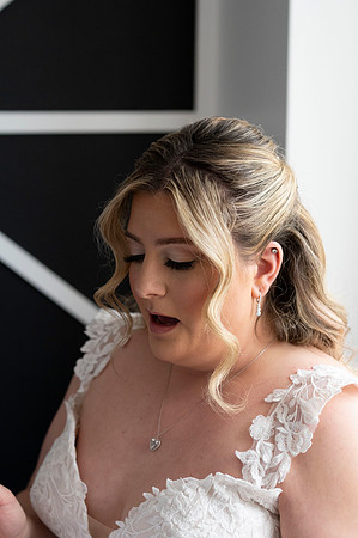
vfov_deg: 23.9
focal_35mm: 85
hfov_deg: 16.0
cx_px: 179
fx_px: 1271
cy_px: 269
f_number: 4
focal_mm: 85
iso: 4000
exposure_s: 1/2000
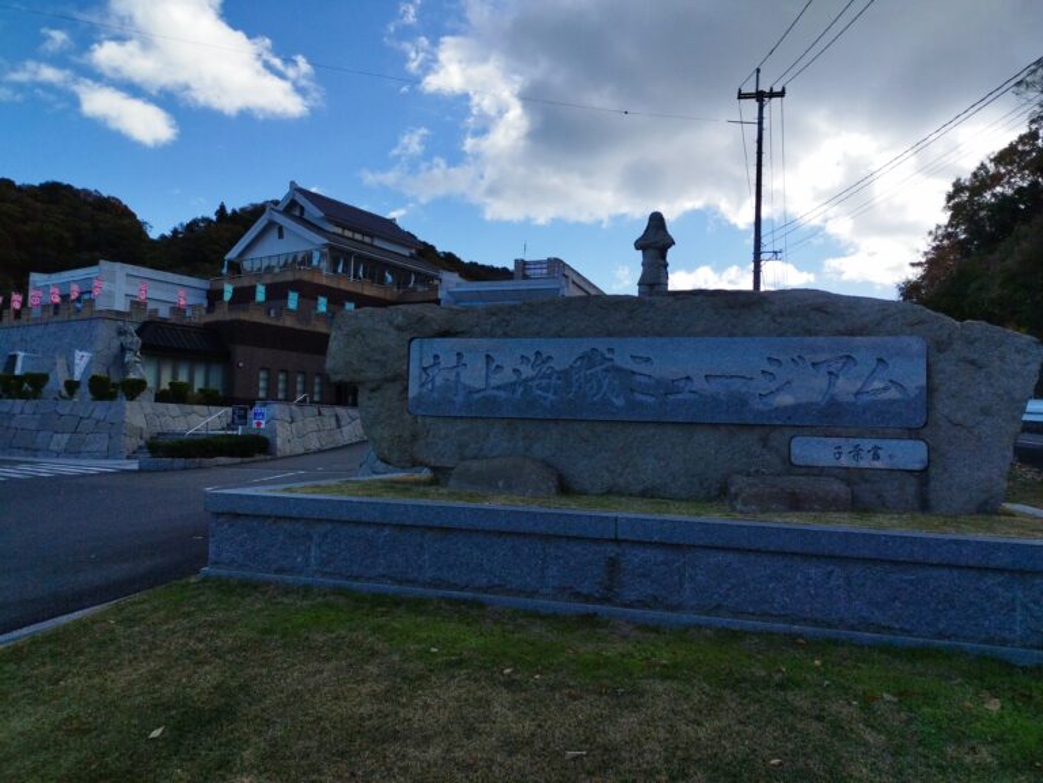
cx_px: 522
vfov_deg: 51.4
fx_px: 814
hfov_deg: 65.3
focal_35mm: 27
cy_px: 392
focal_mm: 4.7
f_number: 1.79
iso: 47
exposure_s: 1/4846
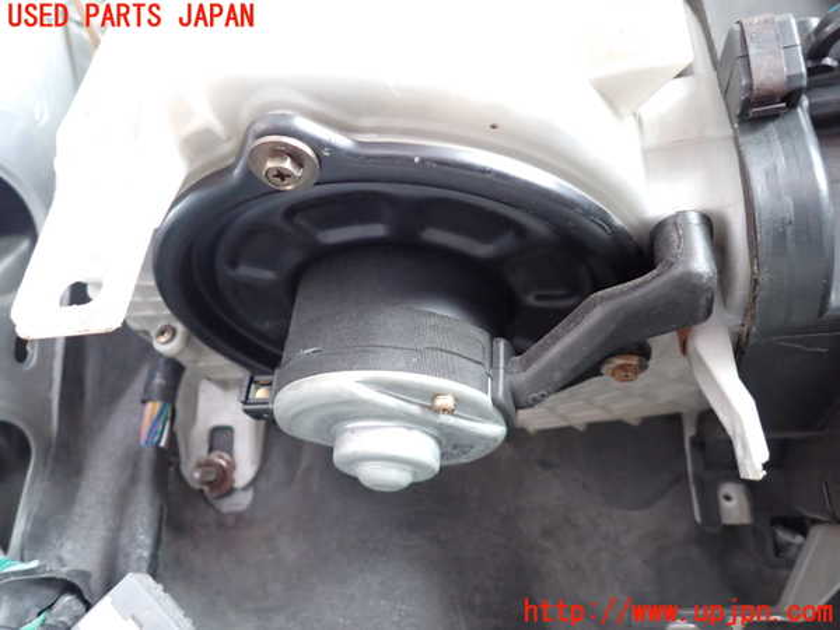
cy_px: 315
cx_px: 420
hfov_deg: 69.4
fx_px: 607
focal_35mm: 25
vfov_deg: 54.9
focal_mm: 4.5
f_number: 2
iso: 640
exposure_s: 1/30
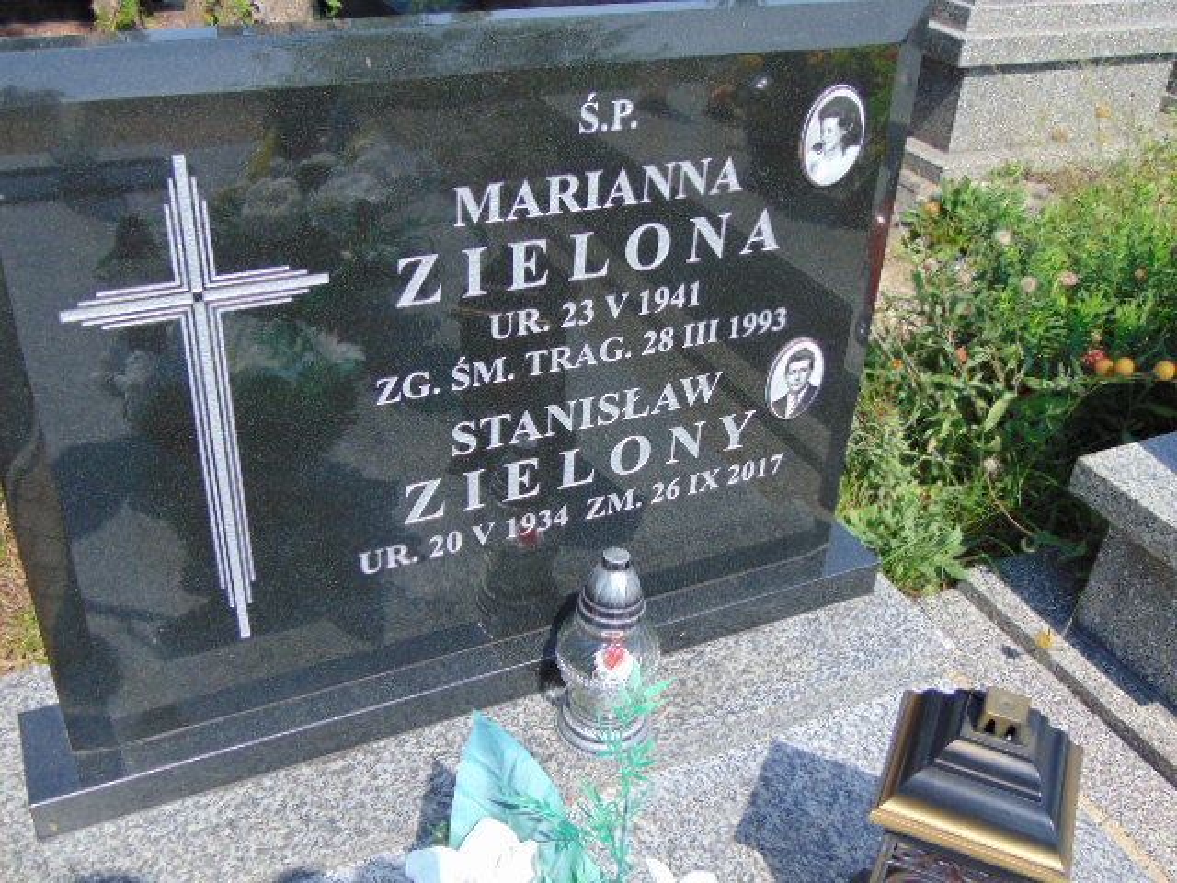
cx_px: 588
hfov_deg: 52.6
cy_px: 442
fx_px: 1190
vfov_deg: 40.7
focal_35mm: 35
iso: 80
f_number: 3.2
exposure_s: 1/800
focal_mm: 6.3
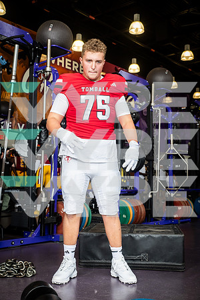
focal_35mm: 46
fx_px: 383
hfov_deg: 29.2
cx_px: 100
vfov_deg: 42.7
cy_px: 150
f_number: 5.6
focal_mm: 46
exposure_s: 1/250
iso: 500
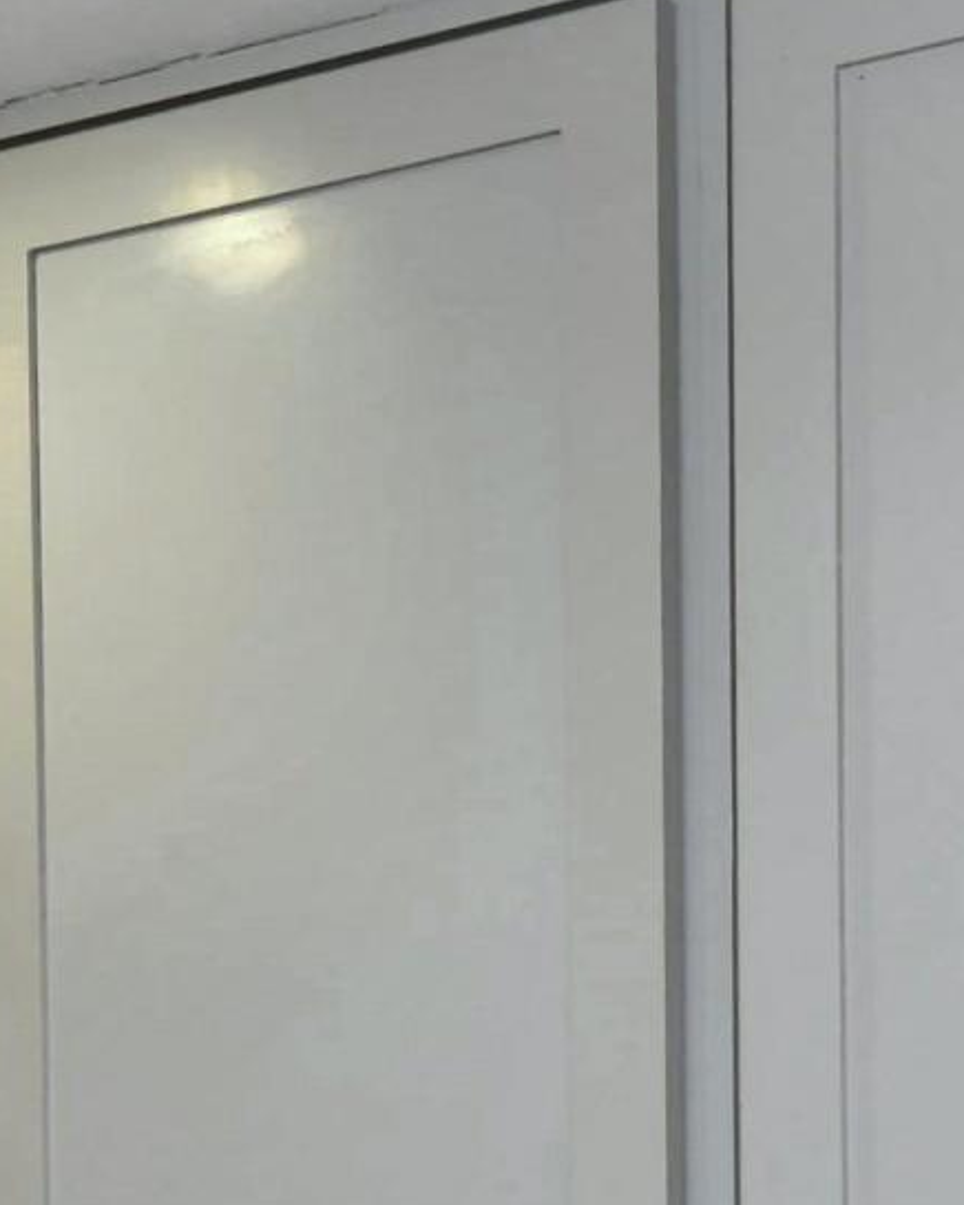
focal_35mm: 124
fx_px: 4422
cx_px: 144
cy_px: 1762
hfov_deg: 12.4
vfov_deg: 14.5
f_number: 4
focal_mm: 24
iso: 280
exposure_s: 1/60
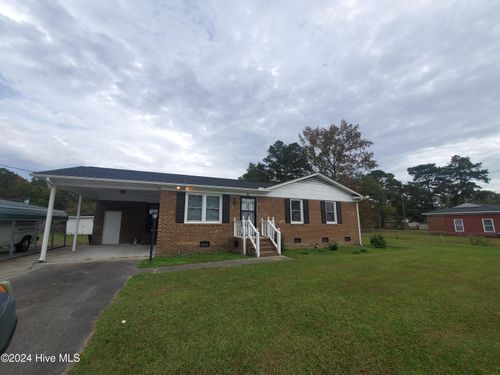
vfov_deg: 89.9
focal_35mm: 13
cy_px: 188
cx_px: 250
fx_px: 188
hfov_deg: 106.2
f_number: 2.2
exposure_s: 1/686
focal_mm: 1.8
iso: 50
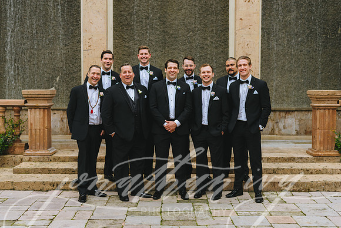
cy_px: 114
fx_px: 476
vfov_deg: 26.9
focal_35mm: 50
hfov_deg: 39.4
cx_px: 171
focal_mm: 50
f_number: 2.8
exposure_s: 1/2000
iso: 400
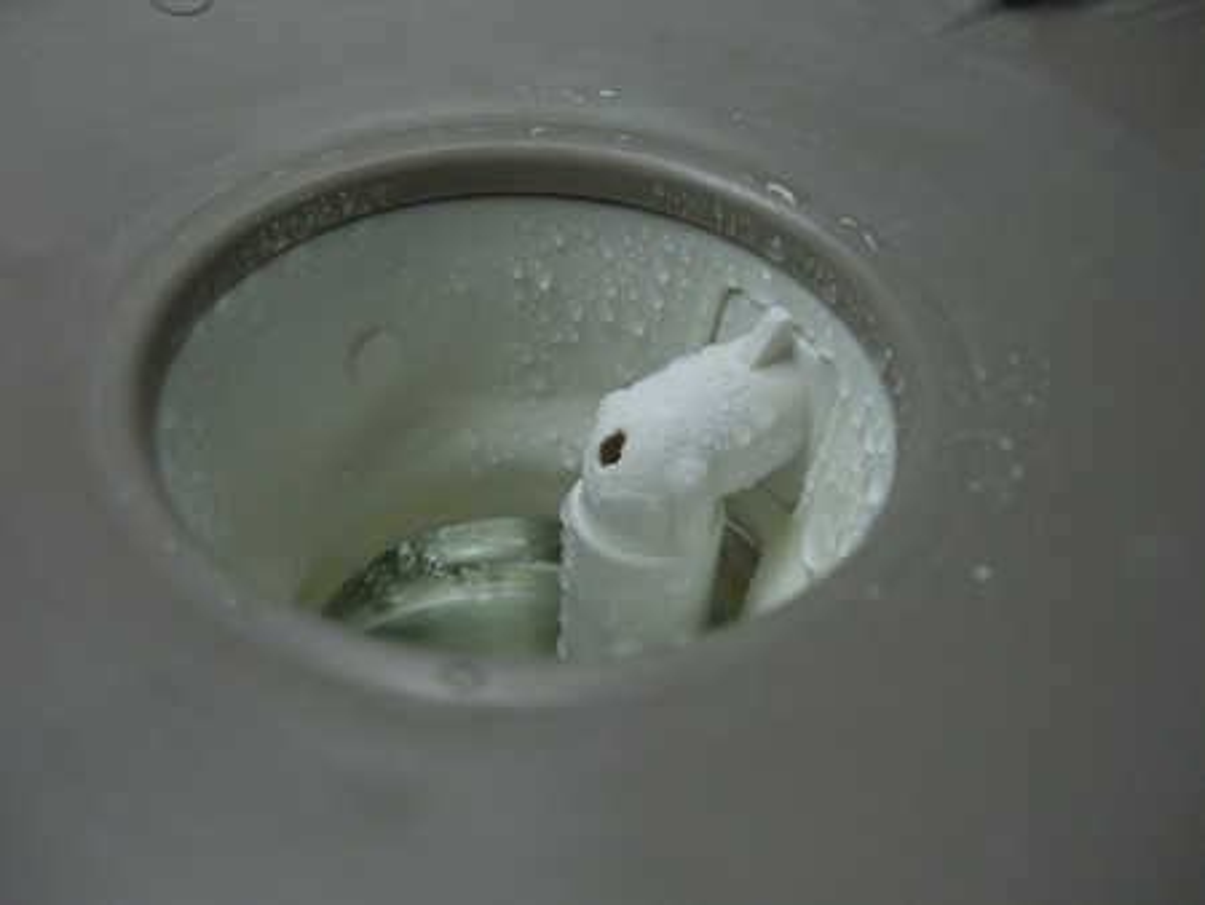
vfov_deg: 37.8
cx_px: 602
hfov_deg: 49.0
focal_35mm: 38
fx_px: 1324
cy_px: 452
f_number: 2.8
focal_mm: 7.9
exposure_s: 1/80
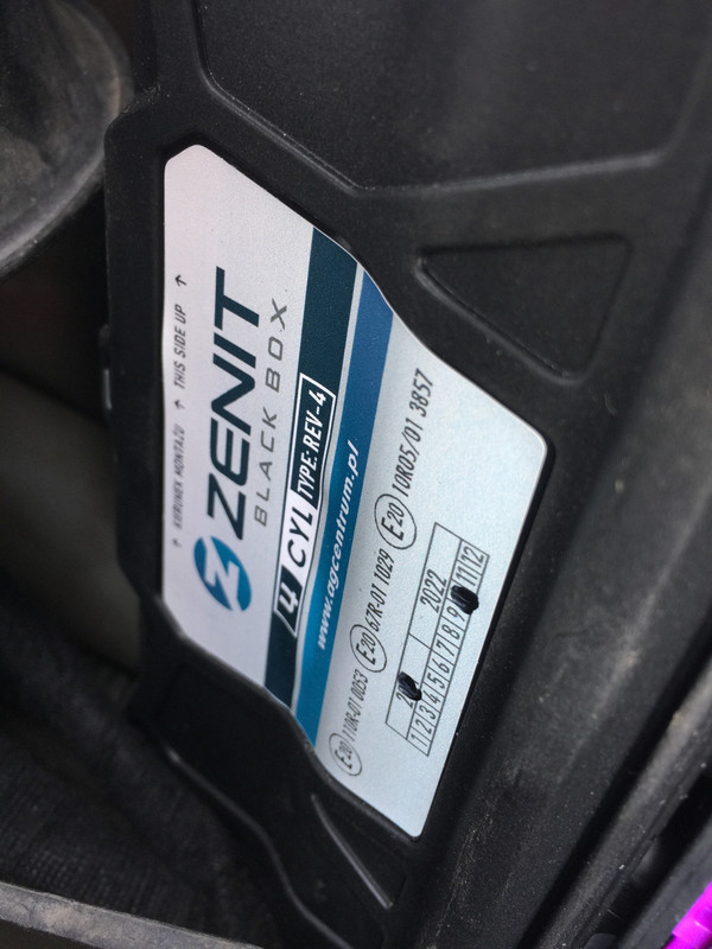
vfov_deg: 61.7
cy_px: 474
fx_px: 795
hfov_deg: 48.2
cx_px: 356
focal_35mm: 29
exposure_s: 1/33
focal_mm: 4.15
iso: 32
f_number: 2.2
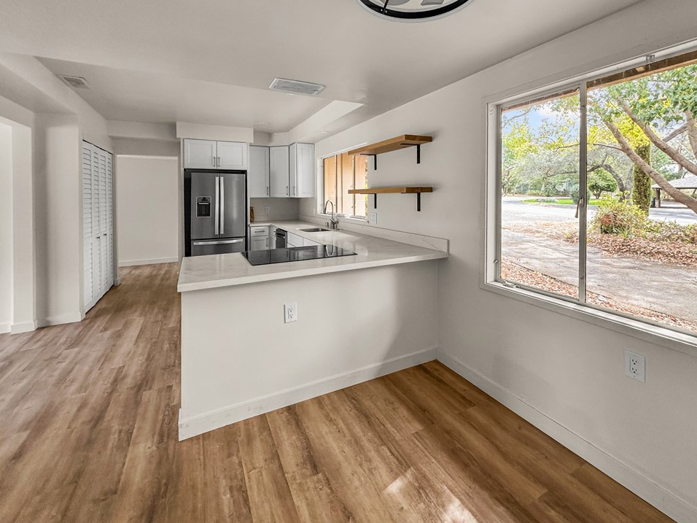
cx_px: 370
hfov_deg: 98.1
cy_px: 264
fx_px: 302
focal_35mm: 15
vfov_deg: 81.7
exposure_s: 1/100
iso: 100
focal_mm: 2.22
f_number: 2.2
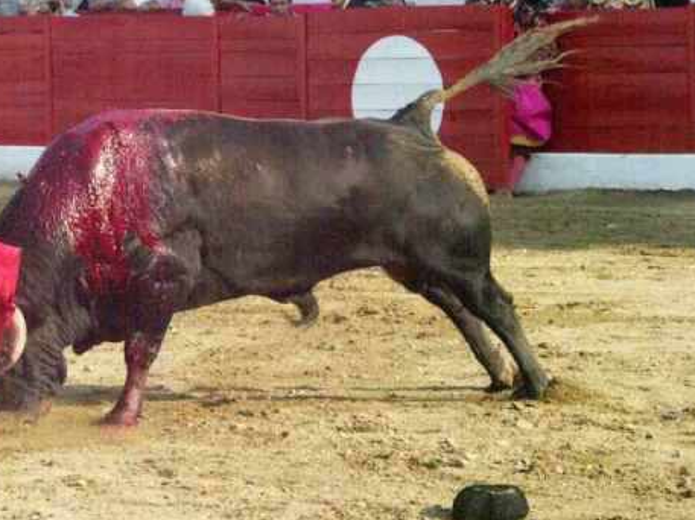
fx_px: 4393
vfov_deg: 6.8
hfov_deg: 9.0
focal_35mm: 219
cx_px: 100
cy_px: 152
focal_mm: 31.66
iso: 400
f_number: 4.5
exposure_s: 1/1250
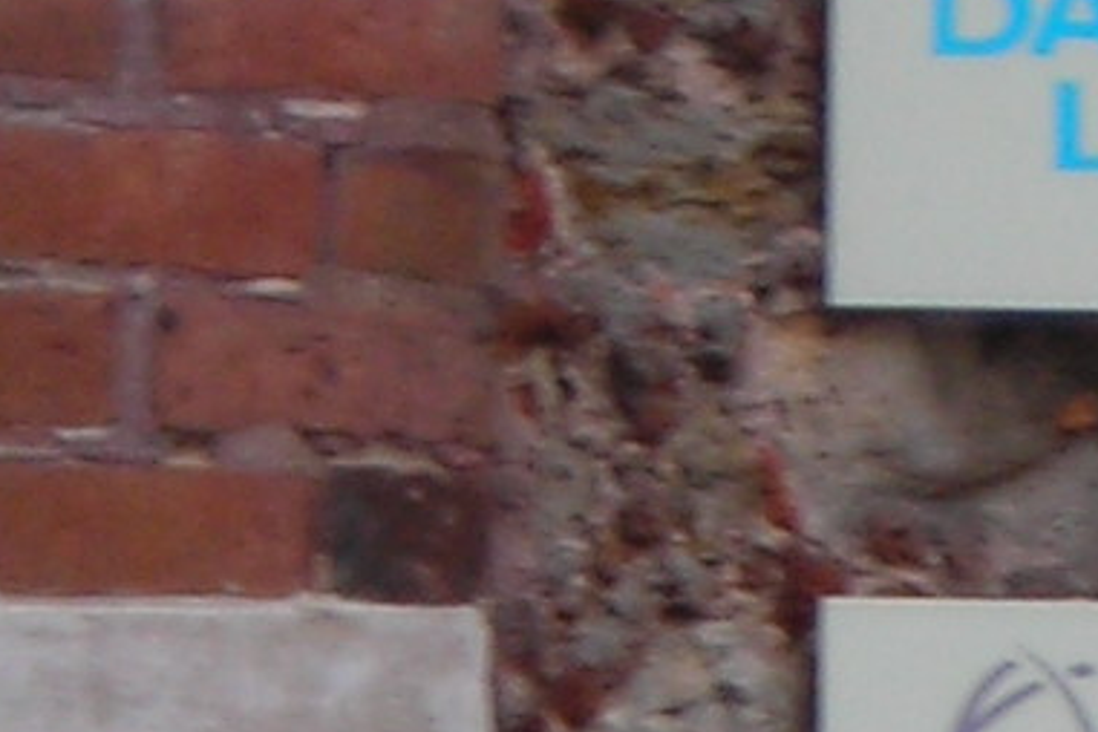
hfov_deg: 2.5
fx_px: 25039
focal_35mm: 821
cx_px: 3611
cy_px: 130
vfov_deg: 1.7
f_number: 5.3
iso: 50
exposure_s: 1/51.3
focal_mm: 19.2
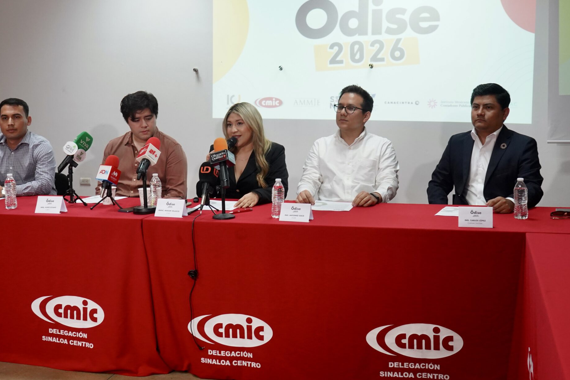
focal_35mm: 47
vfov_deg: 28.6
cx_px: 254
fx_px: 744
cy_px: 148
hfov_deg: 41.9
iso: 3200
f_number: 13
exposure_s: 1/25
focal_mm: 34
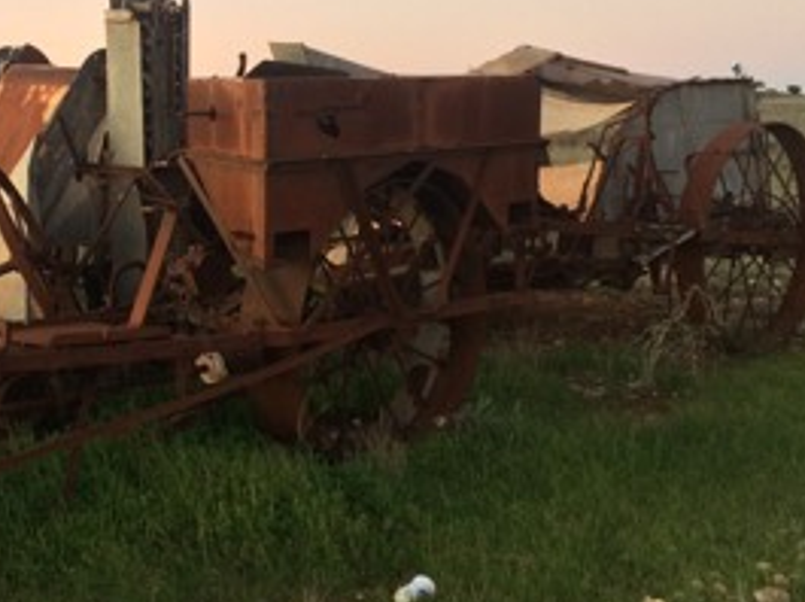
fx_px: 1324
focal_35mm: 57
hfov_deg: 33.2
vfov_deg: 25.6
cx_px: 207
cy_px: 265
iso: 80
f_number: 2.2
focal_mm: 4.15
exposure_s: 1/30
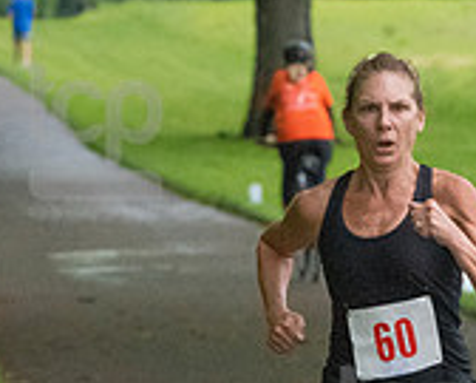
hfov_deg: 3.5
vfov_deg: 2.9
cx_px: 407
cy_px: 443
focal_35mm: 544
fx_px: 7677
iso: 6400
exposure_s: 1/1250
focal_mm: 145
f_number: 5.6
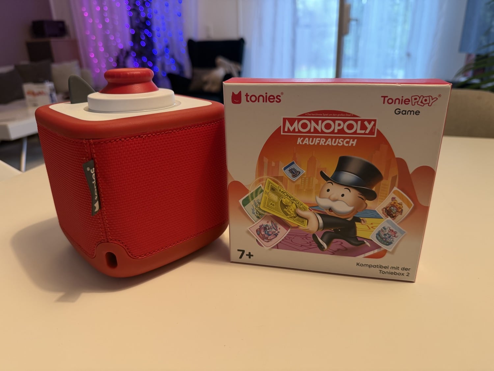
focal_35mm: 24
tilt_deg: -21.7
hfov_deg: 71.6
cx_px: 247
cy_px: 186
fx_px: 343
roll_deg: +1.9
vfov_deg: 56.8
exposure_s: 1/100
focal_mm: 6.76
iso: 200
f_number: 1.78
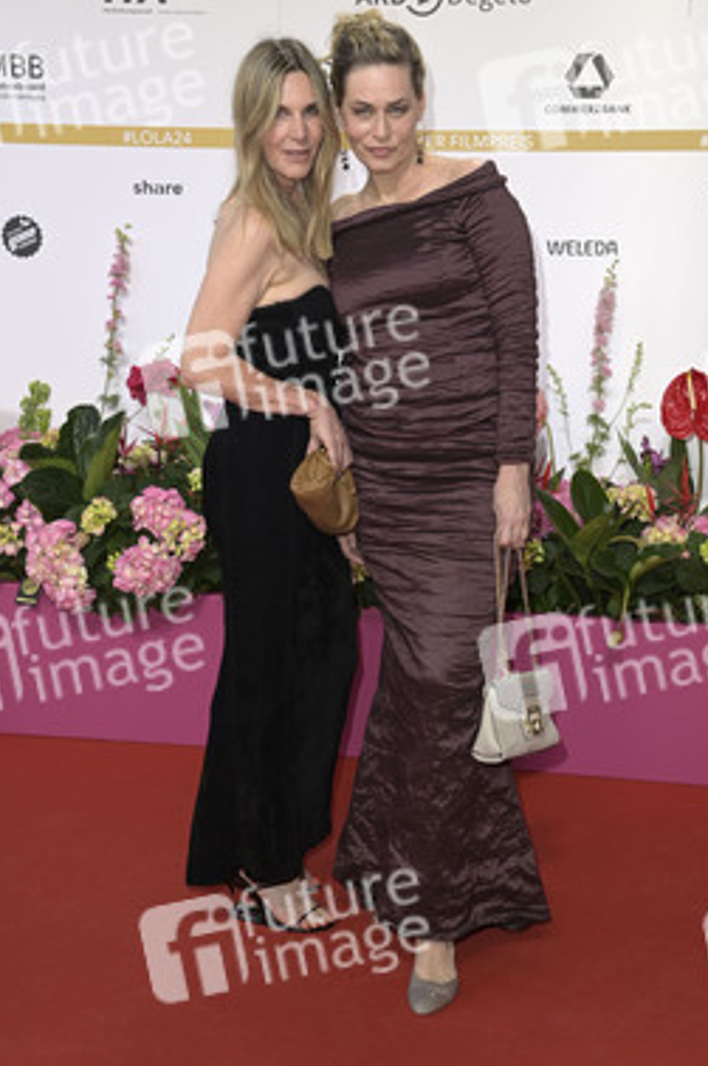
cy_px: 513
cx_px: 367
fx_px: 1627
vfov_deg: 36.3
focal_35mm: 55
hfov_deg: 24.6
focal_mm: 52
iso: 640
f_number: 5.6
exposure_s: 1/250
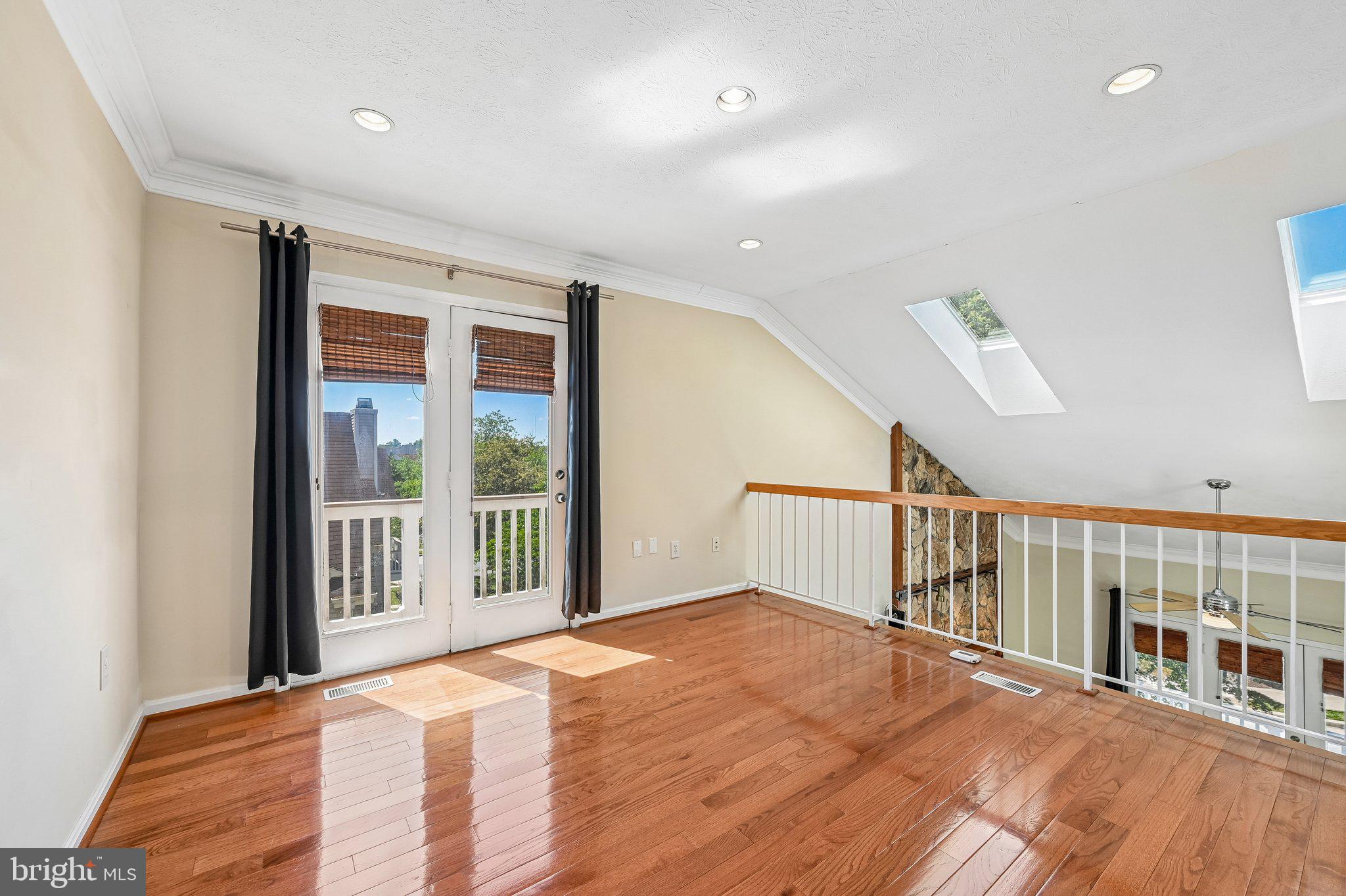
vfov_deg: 81.2
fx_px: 523
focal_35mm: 14
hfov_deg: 104.3
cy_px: 448
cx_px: 673
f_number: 8
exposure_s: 1/60
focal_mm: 14
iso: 100
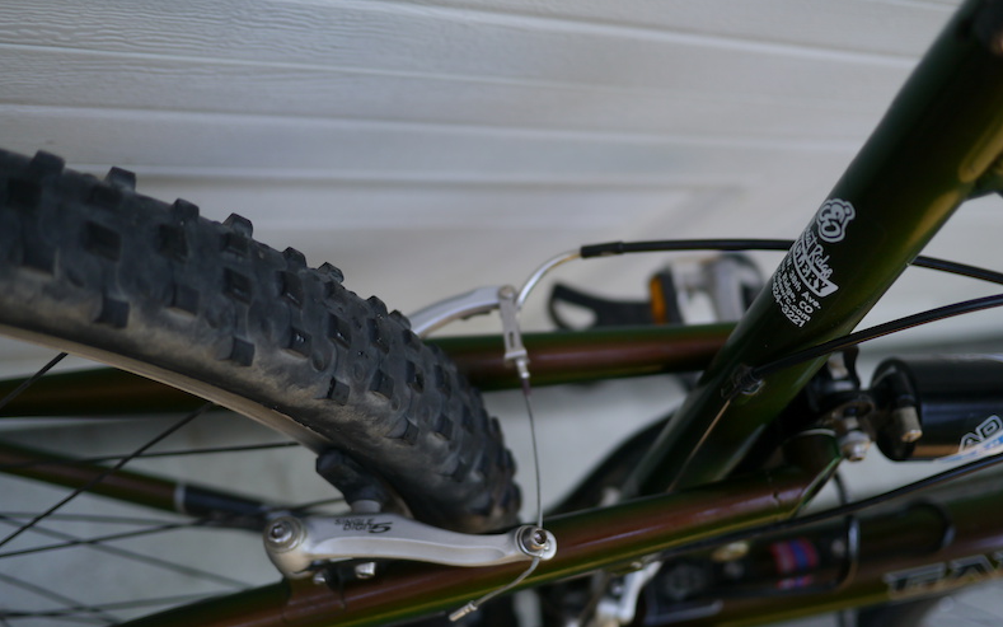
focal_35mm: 43
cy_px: 345
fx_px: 1175
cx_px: 506
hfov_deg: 46.2
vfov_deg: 29.8
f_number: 1.7
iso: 160
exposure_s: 1/200
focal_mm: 20
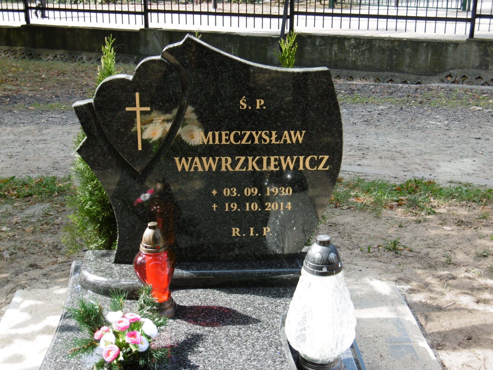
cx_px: 246
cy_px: 185
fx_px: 726
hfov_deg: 37.5
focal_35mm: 51
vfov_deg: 28.6
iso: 100
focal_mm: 9.2
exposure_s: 1/125
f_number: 4
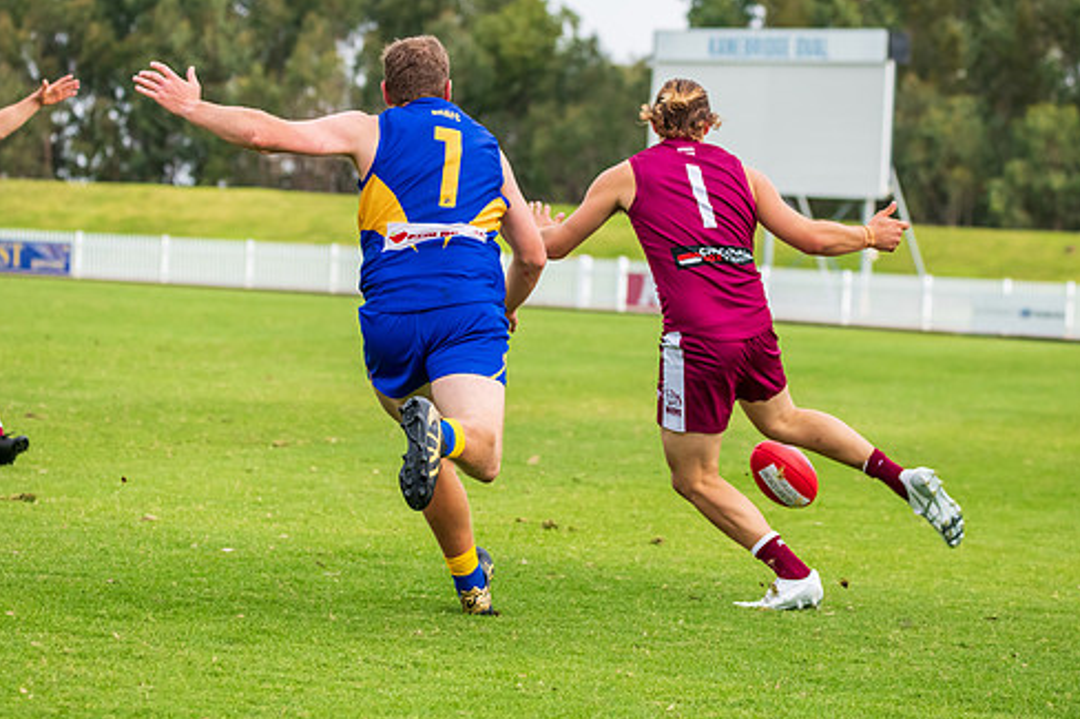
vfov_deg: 7.5
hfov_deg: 11.2
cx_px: 547
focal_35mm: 183
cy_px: 363
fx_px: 5488
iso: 1000
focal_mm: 150
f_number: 7.1
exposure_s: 1/1250
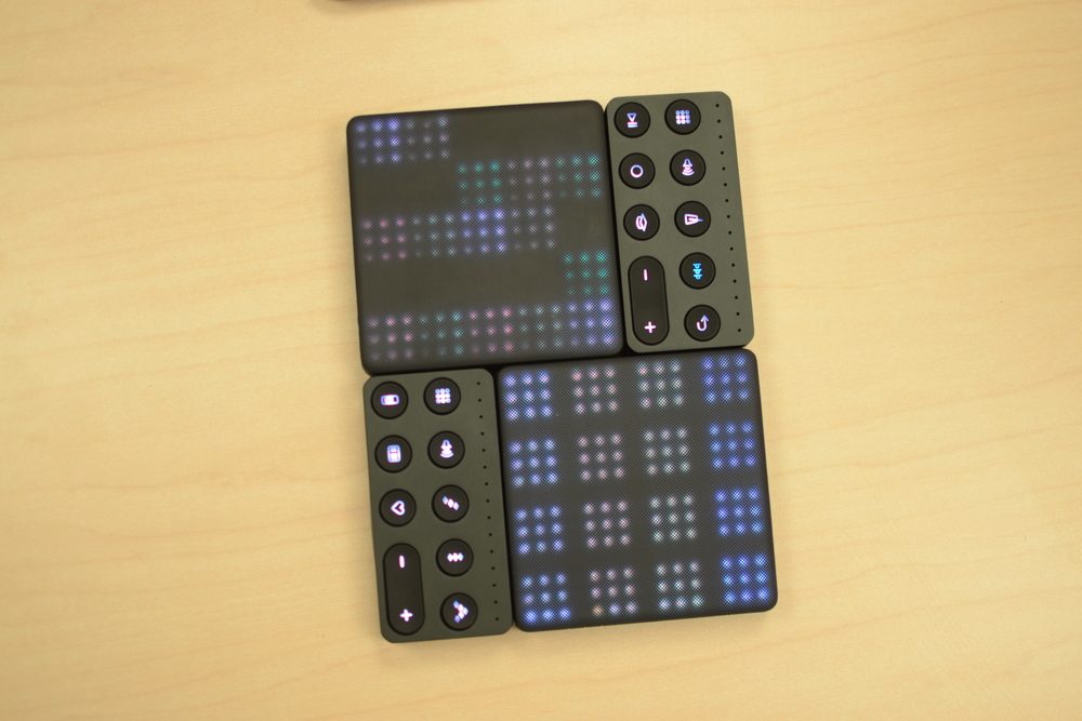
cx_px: 541
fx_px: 1578
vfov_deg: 25.8
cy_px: 360
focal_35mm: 52
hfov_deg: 37.8
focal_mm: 35
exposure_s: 1/125
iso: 200
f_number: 1.8
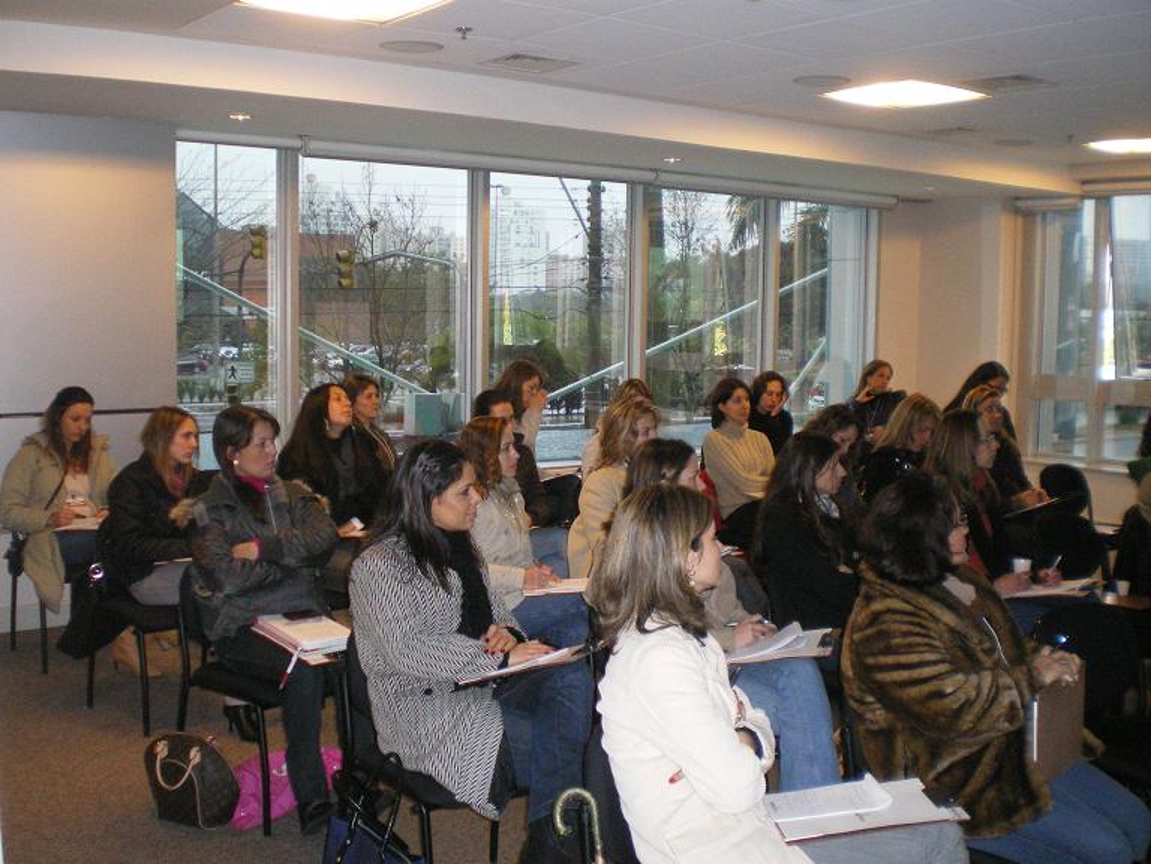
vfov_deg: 37.7
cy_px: 432
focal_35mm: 38
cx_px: 576
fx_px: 1264
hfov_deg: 49.0
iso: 400
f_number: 3.1
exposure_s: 1/50
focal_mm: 6.3
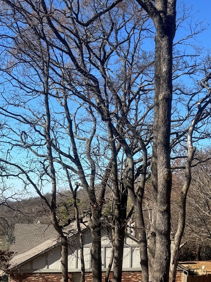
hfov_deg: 27.3
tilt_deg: -4.2
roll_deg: -1.8
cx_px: 199
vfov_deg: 35.9
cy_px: 235
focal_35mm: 51
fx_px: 414
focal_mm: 6.76
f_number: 1.78
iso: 80
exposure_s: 1/3247
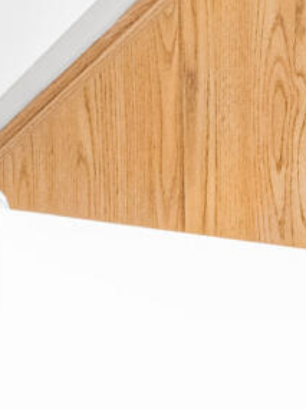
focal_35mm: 152
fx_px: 1796
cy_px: 1043
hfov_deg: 9.1
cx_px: -315
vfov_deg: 10.7
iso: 1600
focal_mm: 10
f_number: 7.1
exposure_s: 1/160
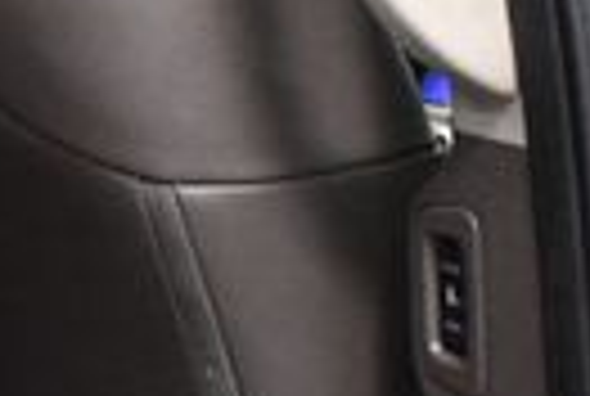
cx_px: -297
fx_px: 2891
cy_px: 58
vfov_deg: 7.8
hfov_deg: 11.2
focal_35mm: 176
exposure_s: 1/125
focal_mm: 18
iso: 3200
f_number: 3.5
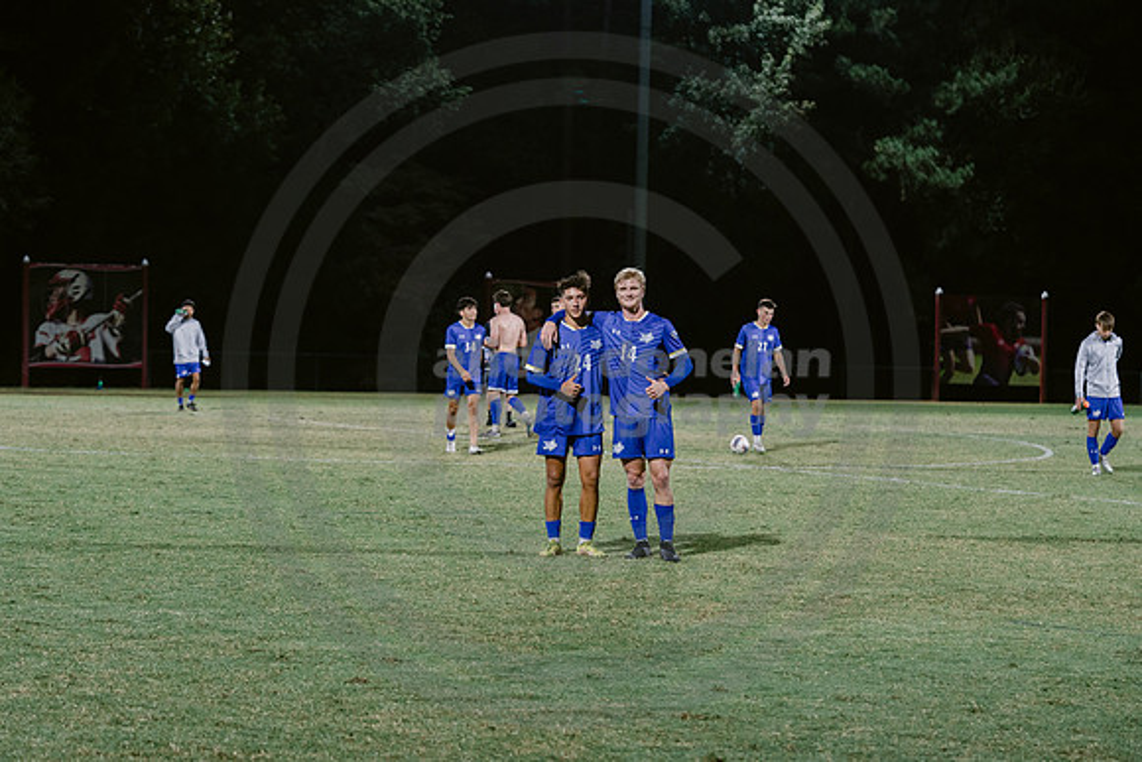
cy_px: 381
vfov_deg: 15.2
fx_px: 2856
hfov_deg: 22.6
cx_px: 571
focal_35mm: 90
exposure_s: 1/200
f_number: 4
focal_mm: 90
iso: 2000
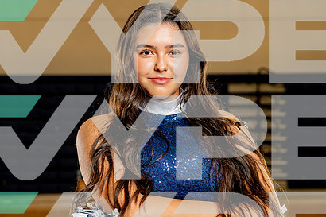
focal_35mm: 76
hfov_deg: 26.7
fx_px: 688
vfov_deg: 17.9
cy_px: 135
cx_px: 153
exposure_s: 1/250
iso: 320
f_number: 4
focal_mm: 50
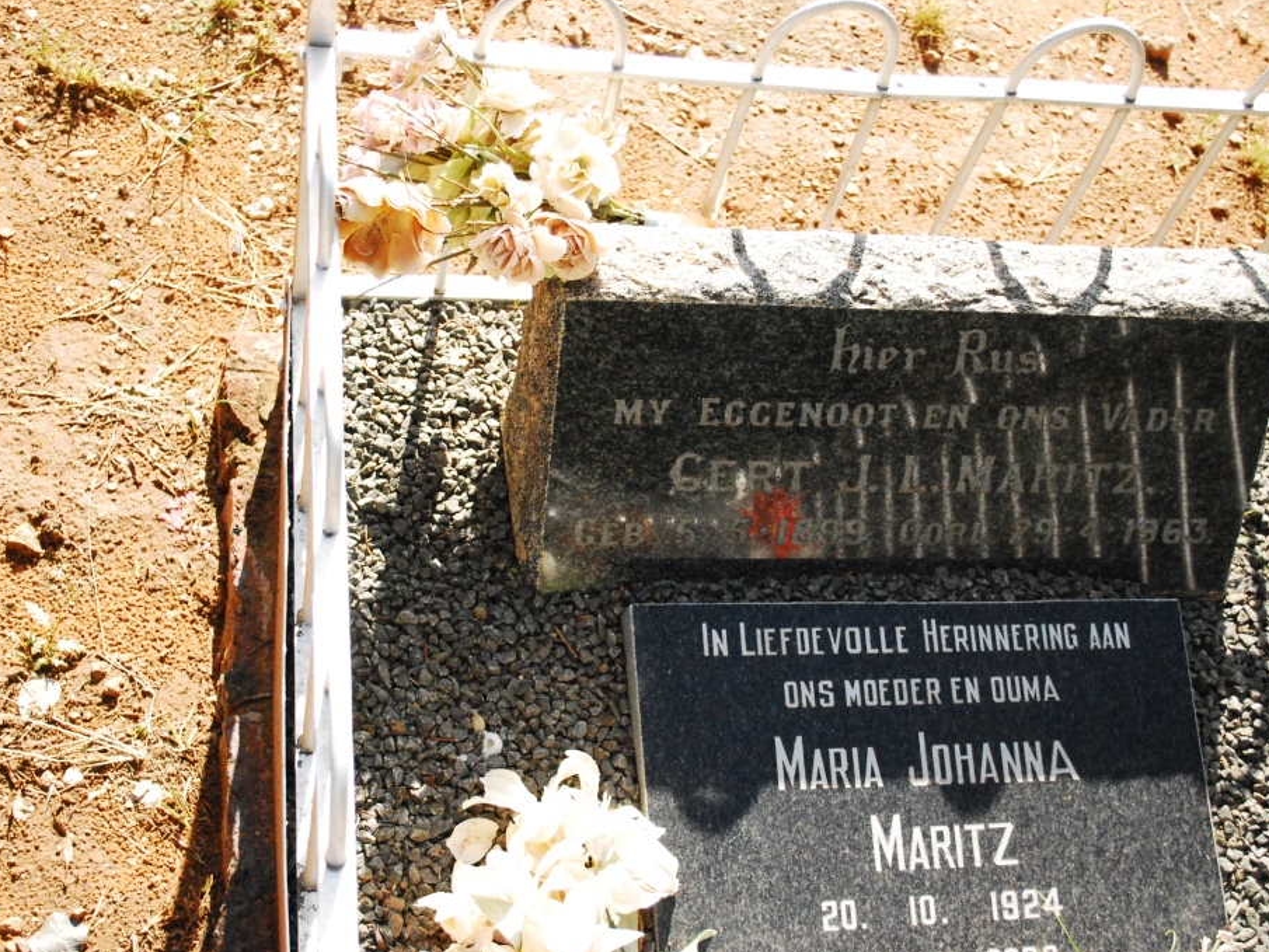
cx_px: 637
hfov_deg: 38.9
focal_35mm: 49
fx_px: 1797
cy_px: 476
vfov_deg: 29.7
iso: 1600
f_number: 4.8
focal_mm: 30
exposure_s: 1/3200
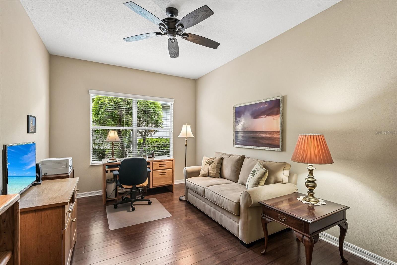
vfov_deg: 73.7
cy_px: 132
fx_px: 176
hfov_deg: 96.7
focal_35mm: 16
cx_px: 198
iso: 400
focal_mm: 16
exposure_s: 1/20
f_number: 8
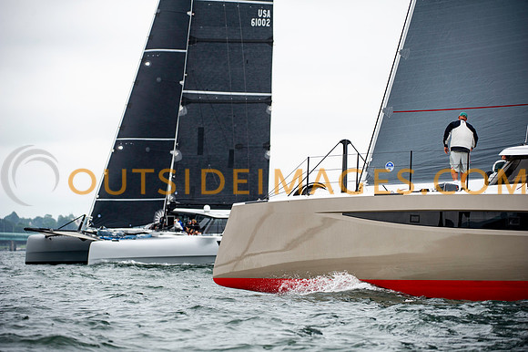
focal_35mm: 210
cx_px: 264
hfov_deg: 9.8
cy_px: 176
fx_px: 3078
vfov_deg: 6.5
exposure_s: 1/1000
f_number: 5.6
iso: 500
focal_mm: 210
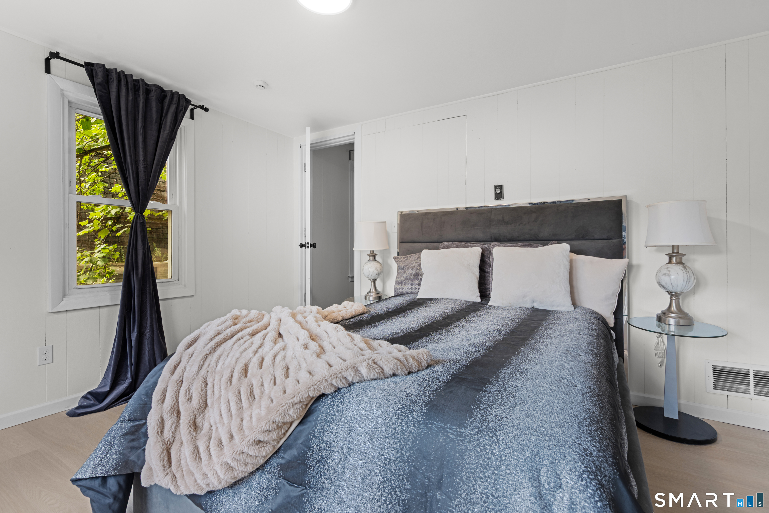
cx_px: 384
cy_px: 256
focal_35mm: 16
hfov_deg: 96.7
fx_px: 342
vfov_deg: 73.7
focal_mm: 16
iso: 200
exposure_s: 1/1.67
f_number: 9
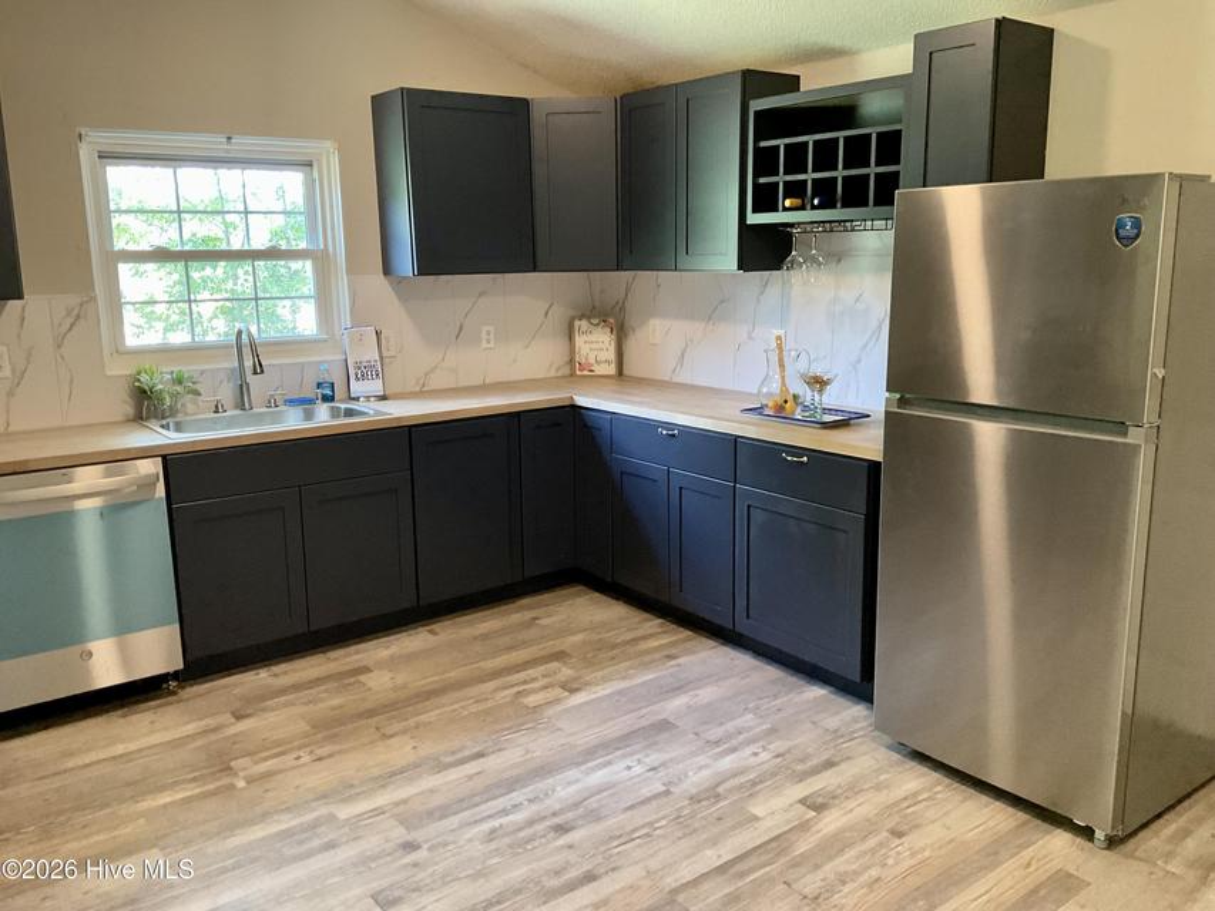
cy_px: 456
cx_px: 608
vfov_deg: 48.2
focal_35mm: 29
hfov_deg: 61.7
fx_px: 1018
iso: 250
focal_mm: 3
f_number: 1.8
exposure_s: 1/60
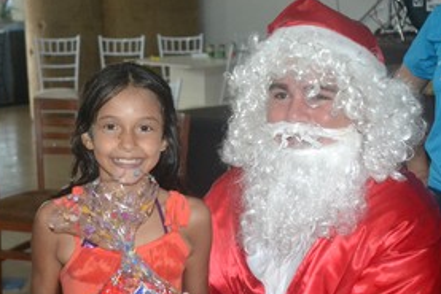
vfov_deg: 17.5
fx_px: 956
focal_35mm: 78
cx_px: 237
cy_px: 194
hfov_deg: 26.0
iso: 3200
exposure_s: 1/60
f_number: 4.2
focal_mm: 32
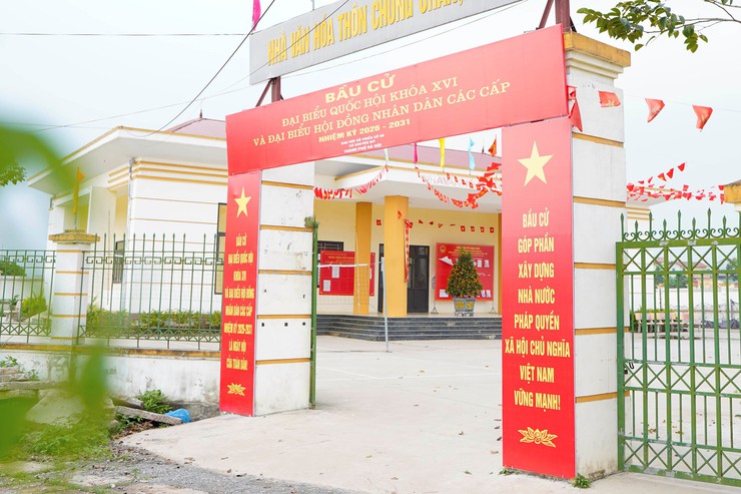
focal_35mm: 30
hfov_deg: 61.9
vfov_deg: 43.6
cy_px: 247
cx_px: 370
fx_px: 617
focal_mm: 30
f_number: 4
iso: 160
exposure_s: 1/400
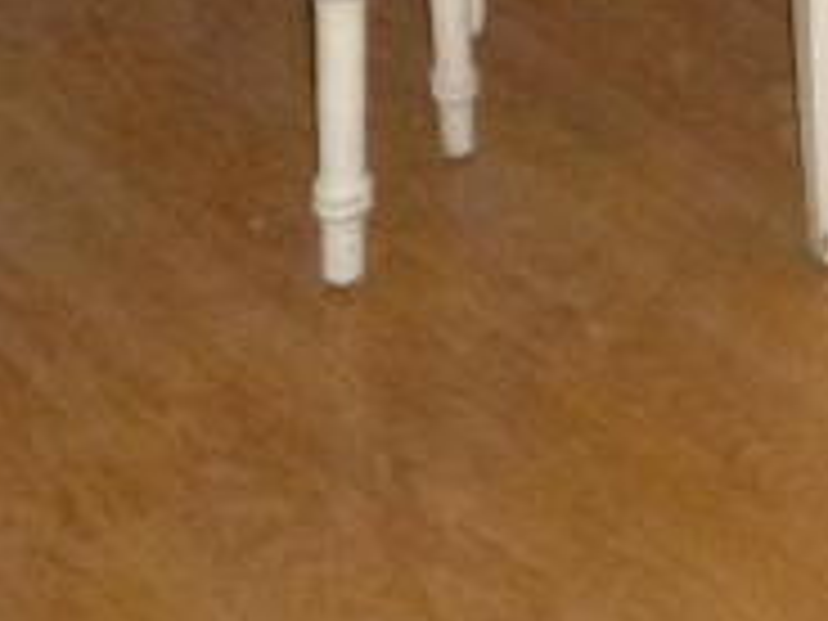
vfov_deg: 9.3
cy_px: -950
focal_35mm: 139
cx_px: 1004
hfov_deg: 13.8
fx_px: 3325
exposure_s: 1/60
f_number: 3.9
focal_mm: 4.5
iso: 800
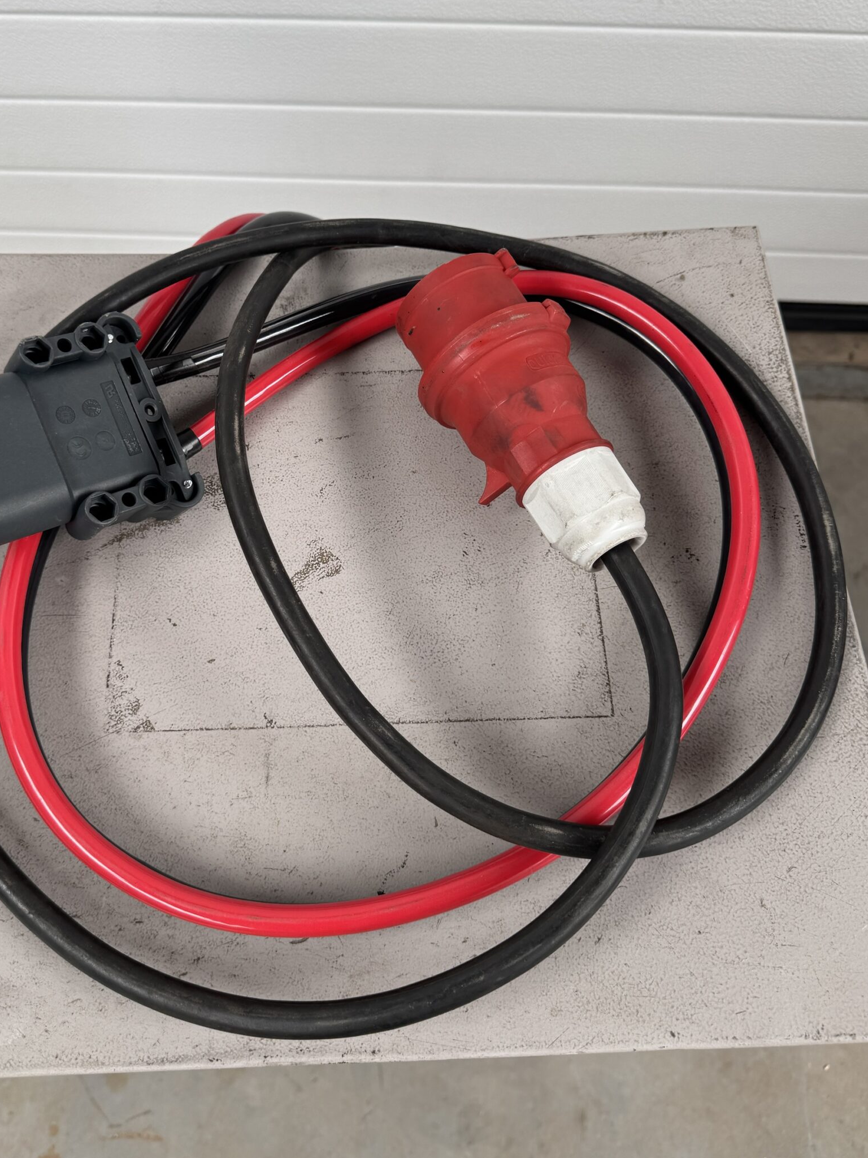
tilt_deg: -63.7
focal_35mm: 30
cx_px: 364
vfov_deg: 59.8
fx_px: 1003
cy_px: 510
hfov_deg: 46.6
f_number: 1.78
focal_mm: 6.76
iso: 50
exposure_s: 1/121
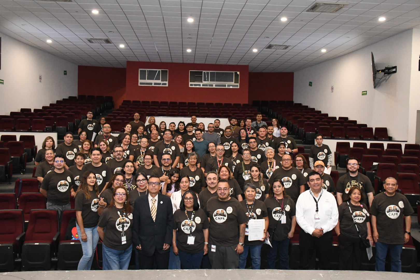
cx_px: 210
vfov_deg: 43.6
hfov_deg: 61.9
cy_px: 140
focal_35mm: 30
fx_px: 350
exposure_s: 1/100
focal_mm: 20
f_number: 5
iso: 6400
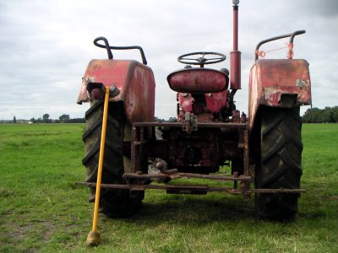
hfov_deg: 44.8
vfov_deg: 34.3
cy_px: 126
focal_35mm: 42
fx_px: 410
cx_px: 169
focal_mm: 6.6
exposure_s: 1/350
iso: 50
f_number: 2.9
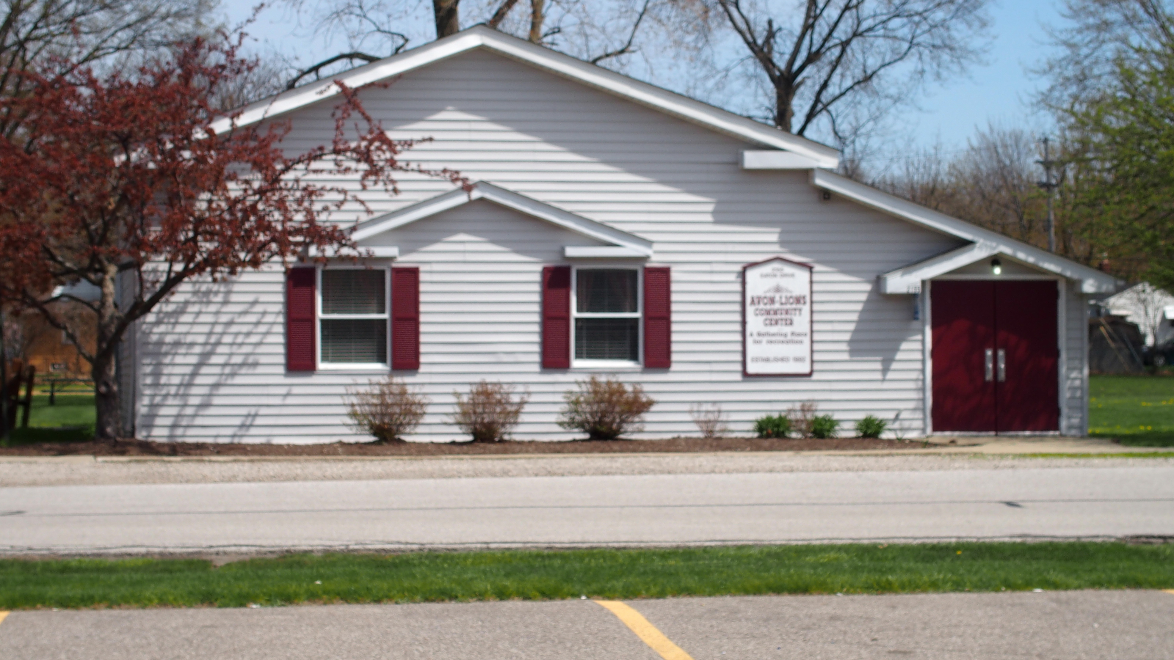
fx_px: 2864
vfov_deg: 13.1
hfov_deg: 23.2
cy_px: 277
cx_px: 587
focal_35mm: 92
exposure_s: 1/640
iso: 100
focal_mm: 17.8
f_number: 5
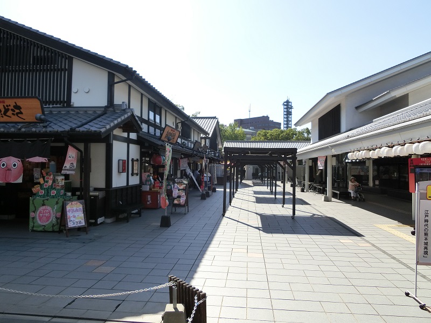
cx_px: 216
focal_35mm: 25
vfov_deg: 54.9
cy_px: 162
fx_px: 311
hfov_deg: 69.4
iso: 80
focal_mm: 4.5
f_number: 3.5
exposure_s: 1/640
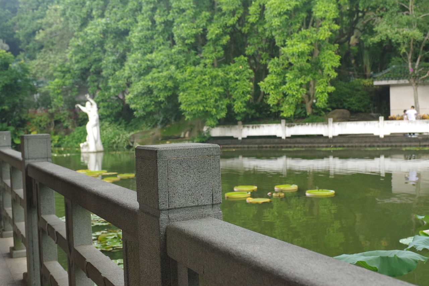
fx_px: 536
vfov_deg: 29.9
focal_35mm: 45
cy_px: 143
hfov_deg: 43.6
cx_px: 214
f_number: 4.5
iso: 1600
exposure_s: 1/30
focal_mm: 30
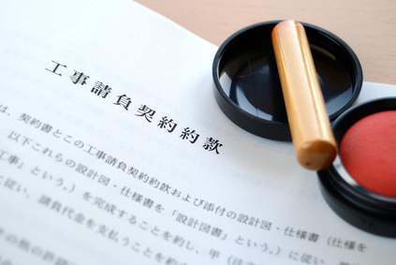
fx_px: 908
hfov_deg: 24.6
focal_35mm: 82
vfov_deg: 16.6
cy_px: 132
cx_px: 198
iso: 100
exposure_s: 1/50
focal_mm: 55
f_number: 6.3
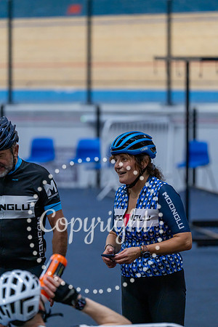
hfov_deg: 6.9
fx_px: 1817
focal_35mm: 200
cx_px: 109
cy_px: 164
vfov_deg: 10.3
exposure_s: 1/1000
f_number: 3.5
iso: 3200
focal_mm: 200
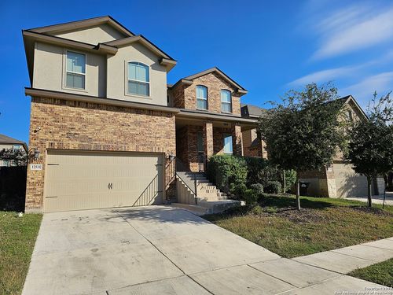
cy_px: 148
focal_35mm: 23
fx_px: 261
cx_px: 196
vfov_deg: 58.9
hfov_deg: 73.9
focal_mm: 6.3
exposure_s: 1/1525
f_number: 1.7
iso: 16
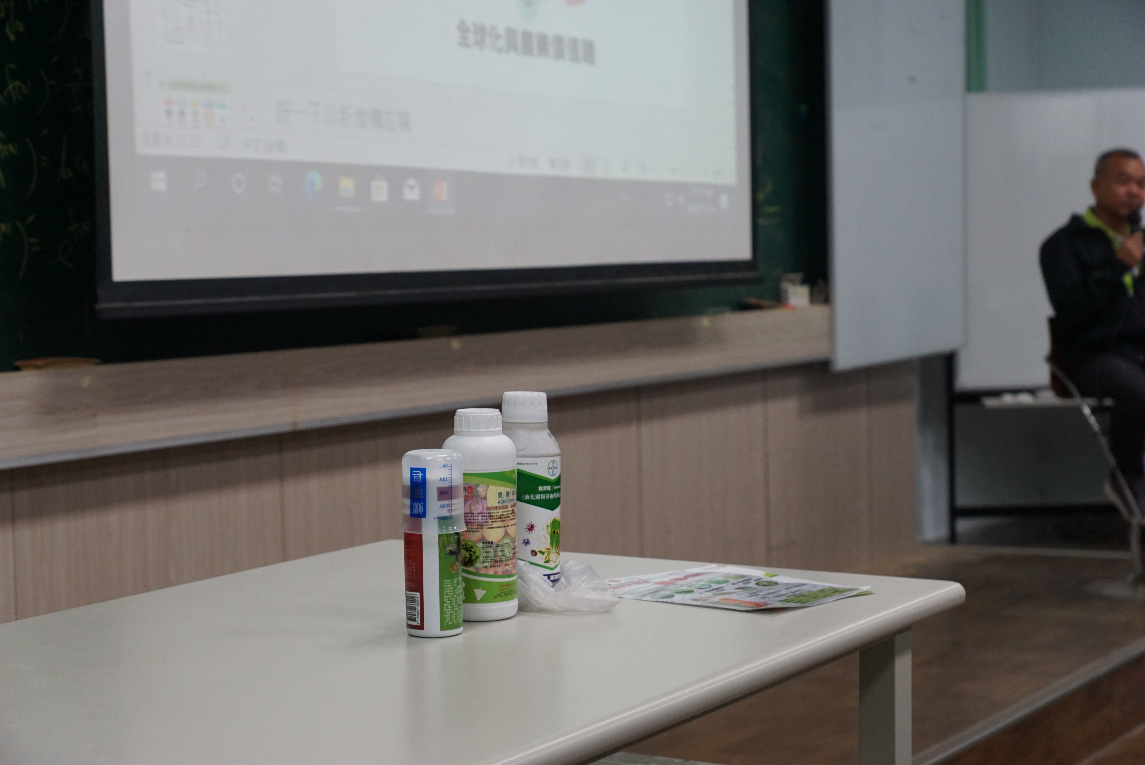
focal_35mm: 75
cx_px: 572
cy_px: 382
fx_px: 2387
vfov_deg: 18.2
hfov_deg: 27.0
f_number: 4
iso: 1250
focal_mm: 50
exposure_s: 1/200
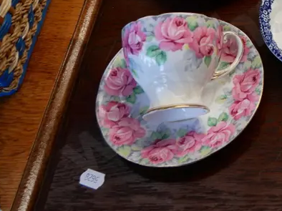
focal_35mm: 78
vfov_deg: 17.8
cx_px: 361
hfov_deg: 22.5
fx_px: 635
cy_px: -54
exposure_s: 1/60
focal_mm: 15
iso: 400
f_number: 4
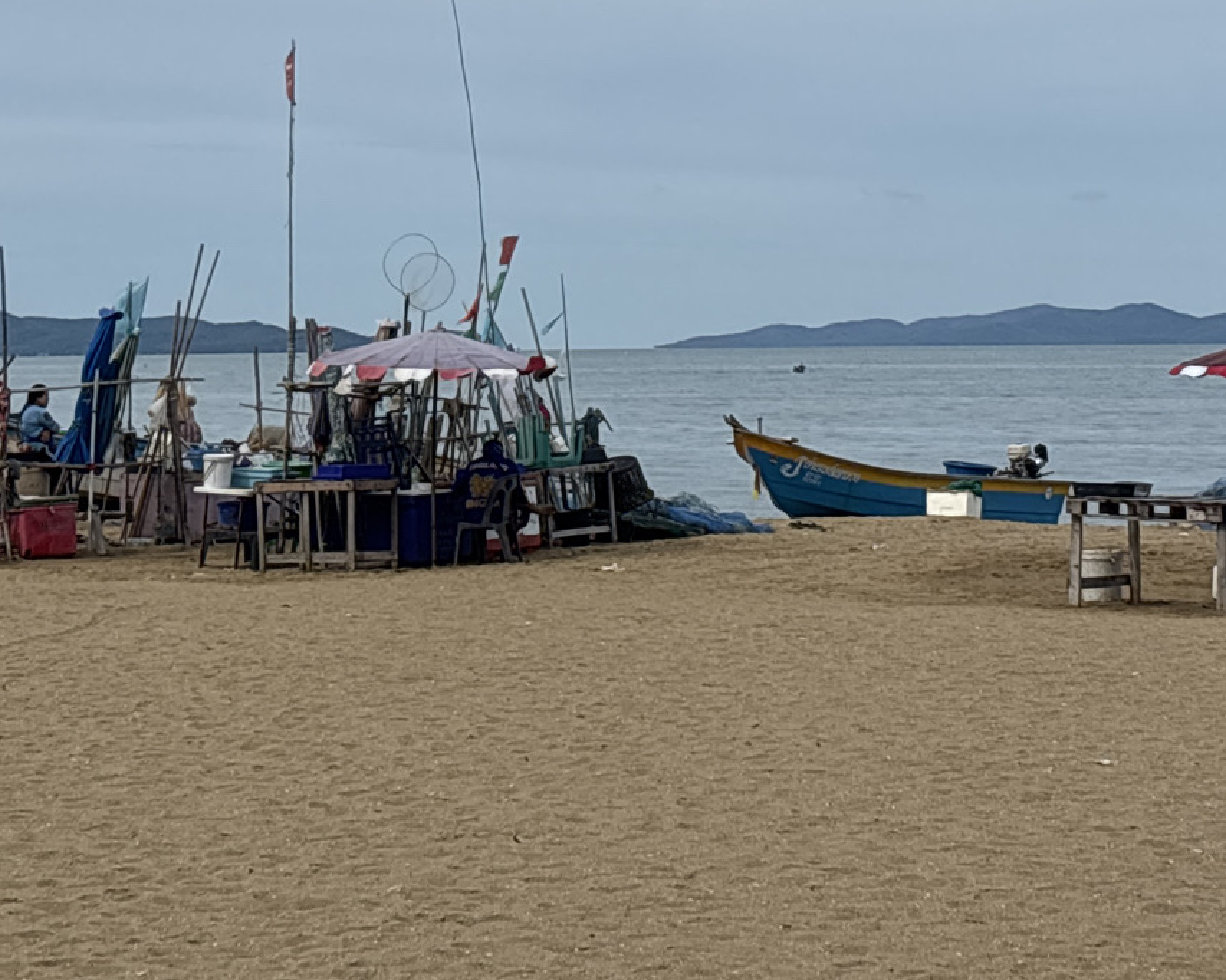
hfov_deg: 16.2
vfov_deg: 12.8
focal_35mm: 119
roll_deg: +0.8
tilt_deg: +4.5
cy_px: -14
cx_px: 596
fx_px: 4317
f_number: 1.6
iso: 40
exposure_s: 1/5348
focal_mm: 5.96
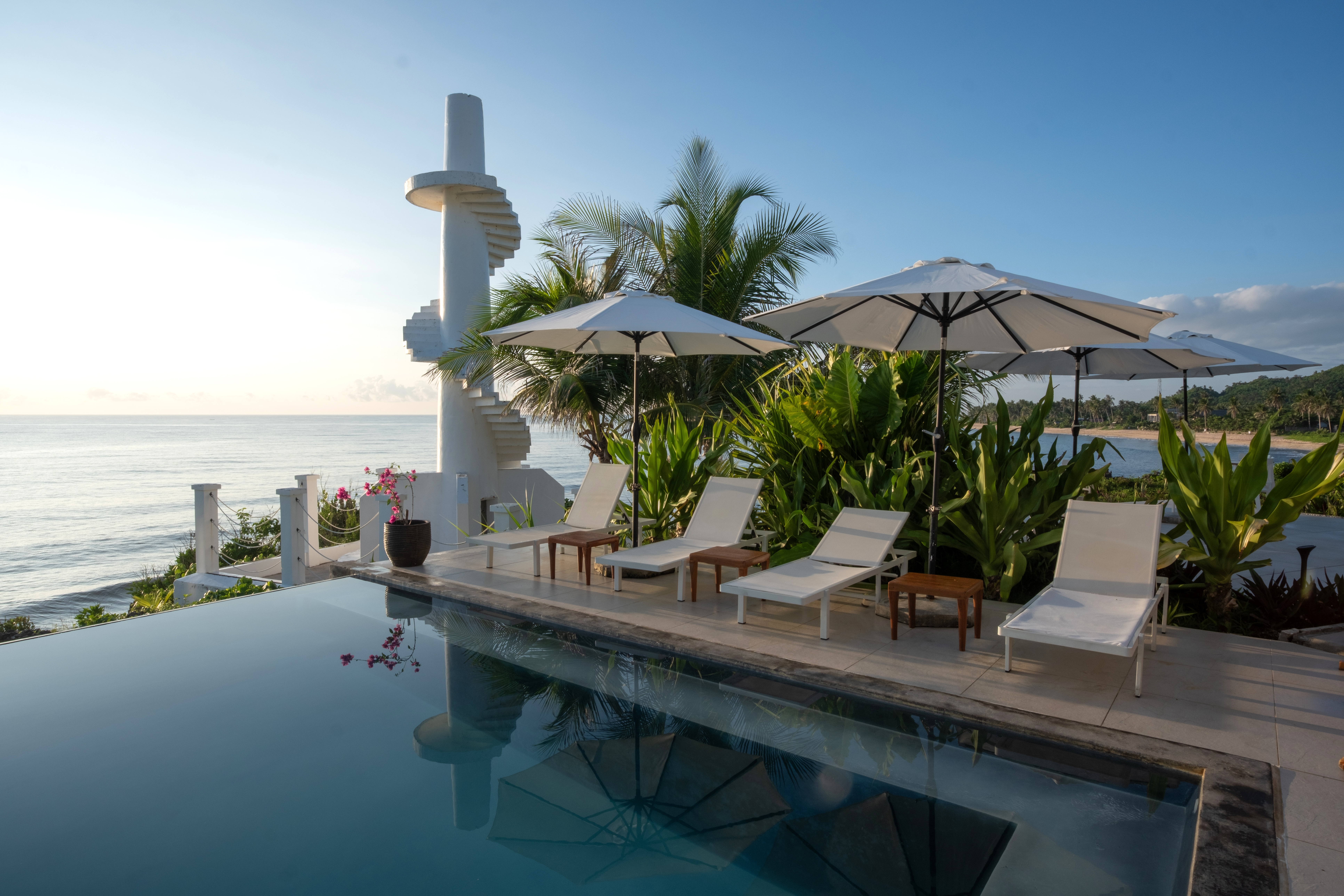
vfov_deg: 61.9
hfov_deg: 84.0
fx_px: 747
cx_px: 672
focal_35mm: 20
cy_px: 448
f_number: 13
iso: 125
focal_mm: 13
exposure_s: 1/50
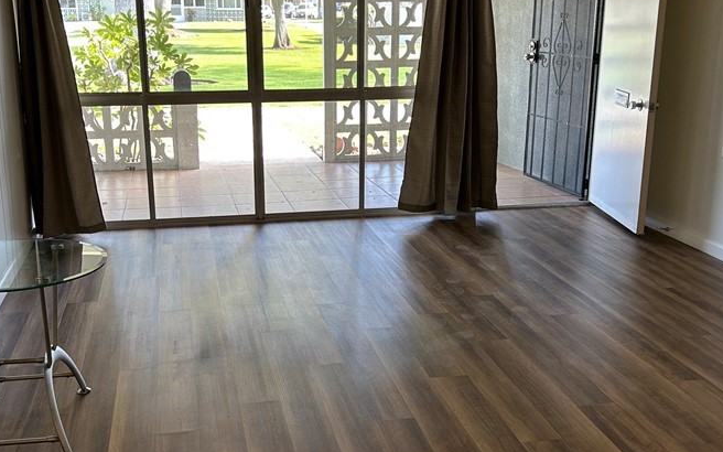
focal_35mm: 43
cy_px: 252
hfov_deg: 46.2
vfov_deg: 29.8
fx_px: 847
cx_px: 341
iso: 64
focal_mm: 5.7
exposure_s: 1/120
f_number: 1.5
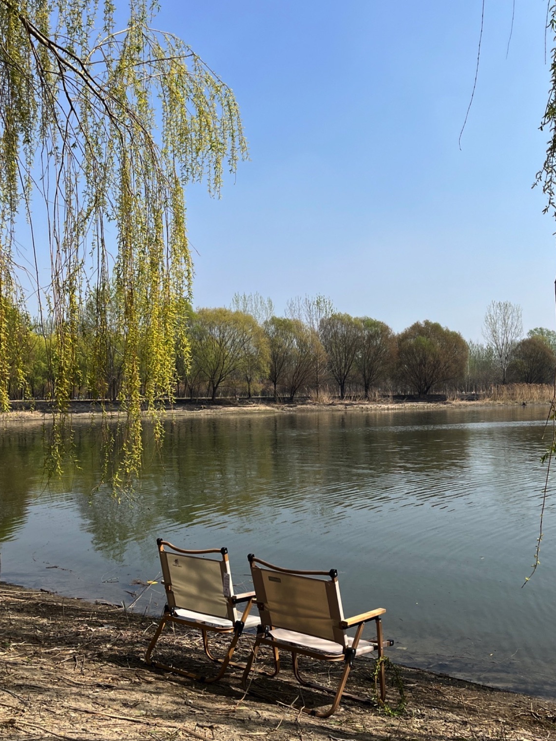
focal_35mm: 35
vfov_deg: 52.6
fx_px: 749
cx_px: 324
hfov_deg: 40.6
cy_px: 382
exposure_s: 1/4310
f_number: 1.6
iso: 50
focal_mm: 5.1
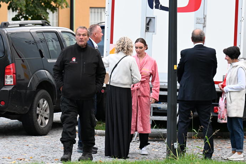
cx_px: 123
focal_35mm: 247
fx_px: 1688
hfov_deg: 8.3
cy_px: 82
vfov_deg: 5.6
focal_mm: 165
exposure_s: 1/125
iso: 2500
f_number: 5.6
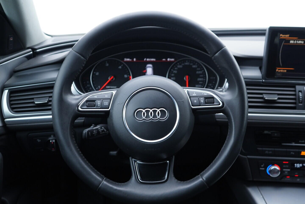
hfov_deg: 53.1
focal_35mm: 36
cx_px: 152
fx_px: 305
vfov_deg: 36.9
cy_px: 102
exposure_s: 1/40
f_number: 2.8
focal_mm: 24
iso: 250
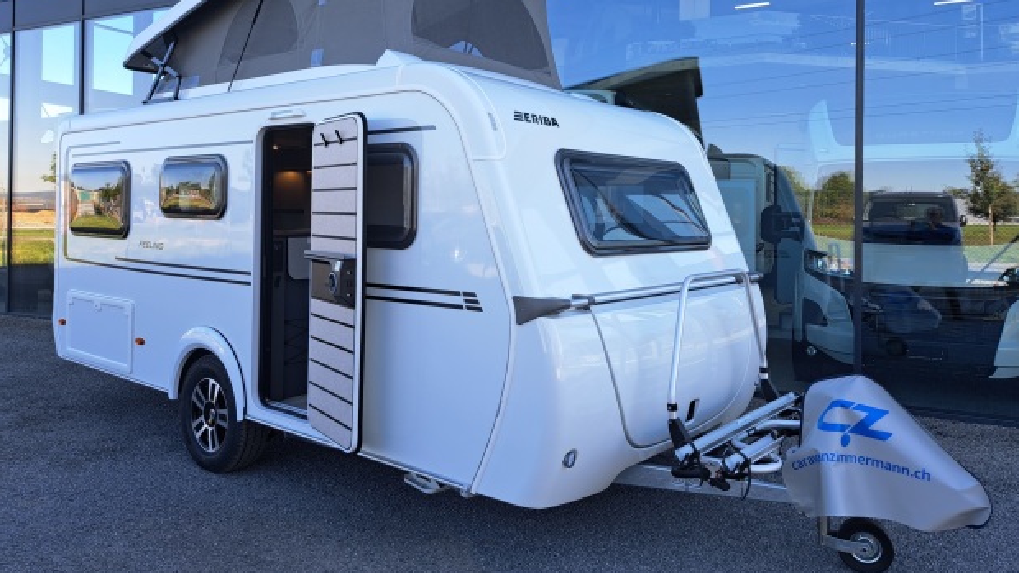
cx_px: 521
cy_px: 223
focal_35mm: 27
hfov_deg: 69.8
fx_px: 730
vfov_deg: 42.7
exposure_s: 1/163
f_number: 1.8
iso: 50
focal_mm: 5.23
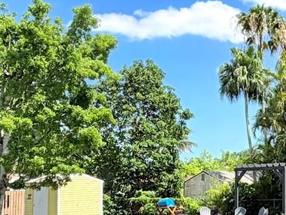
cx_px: 333
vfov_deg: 24.2
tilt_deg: +4.2
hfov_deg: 28.5
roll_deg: +0.5
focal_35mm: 60
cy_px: 155
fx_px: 496
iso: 20
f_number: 2.2
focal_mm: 2.22
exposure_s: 1/770
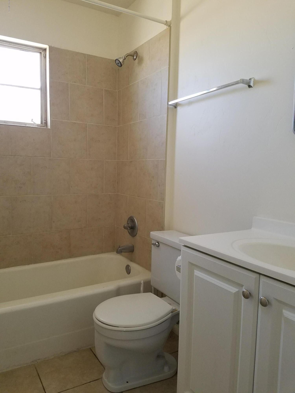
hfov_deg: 53.1
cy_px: 196
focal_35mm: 26
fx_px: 295
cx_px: 148
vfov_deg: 67.3
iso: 160
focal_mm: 4.2
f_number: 1.7
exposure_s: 1/60
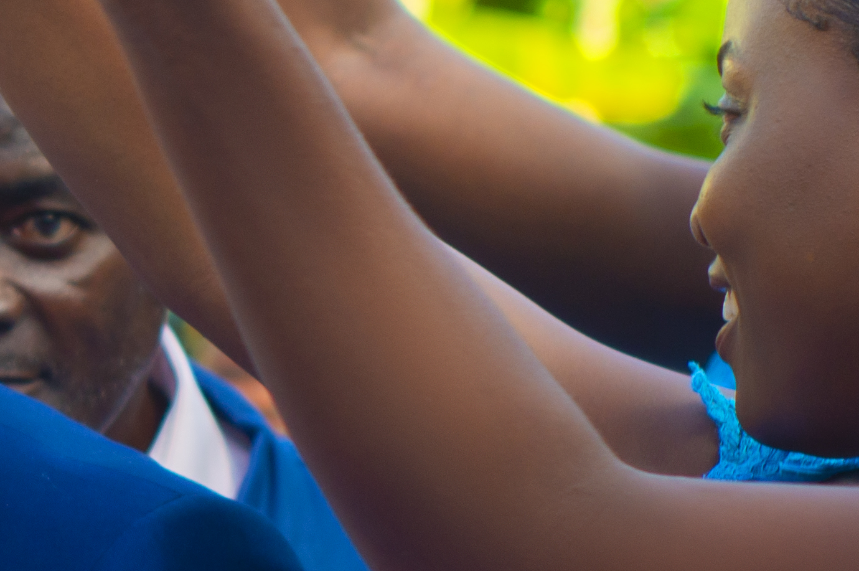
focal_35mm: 327
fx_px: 7794
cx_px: -621
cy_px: 334
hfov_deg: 6.2
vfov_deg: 4.2
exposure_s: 1/250
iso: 100
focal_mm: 50
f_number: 4
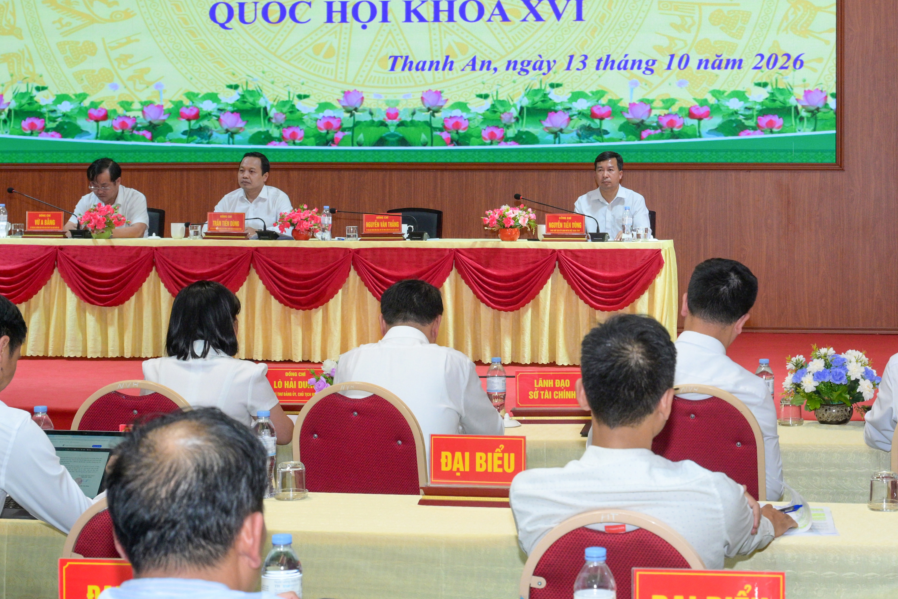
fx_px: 1671
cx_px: 665
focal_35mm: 67
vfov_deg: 20.2
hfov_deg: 29.6
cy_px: 168
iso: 2000
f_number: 7.1
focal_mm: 43
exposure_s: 1/200
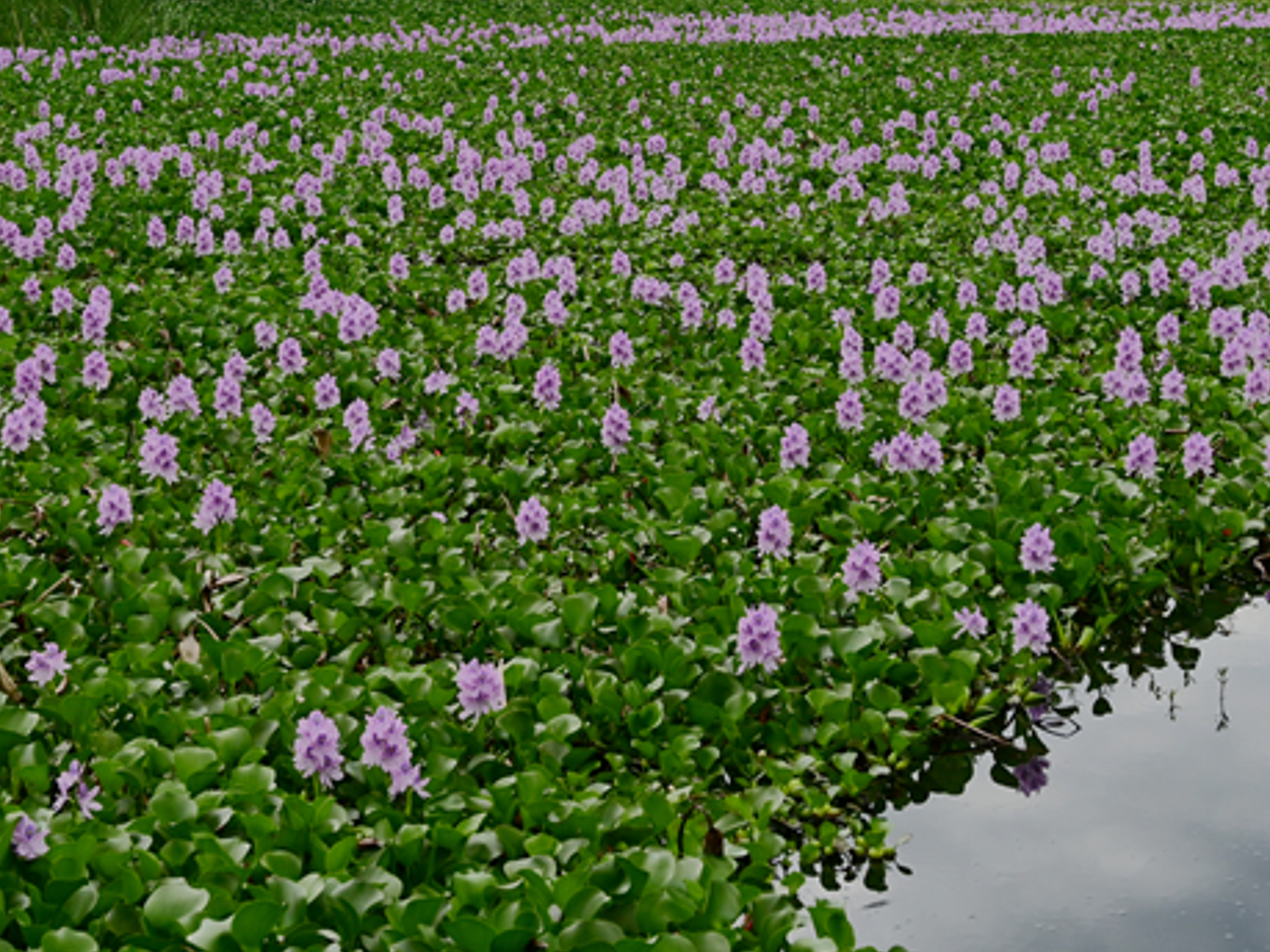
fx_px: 2861
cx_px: 667
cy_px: 83
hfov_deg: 25.0
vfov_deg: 18.6
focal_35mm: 78
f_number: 8
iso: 100
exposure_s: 1/160
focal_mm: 31
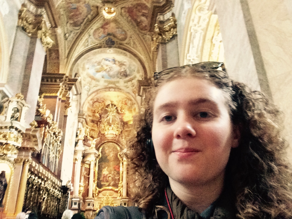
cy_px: 110
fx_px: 261
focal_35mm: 31
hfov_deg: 58.4
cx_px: 146
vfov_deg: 45.4
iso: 800
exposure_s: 1/17
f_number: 2.4
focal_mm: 2.15
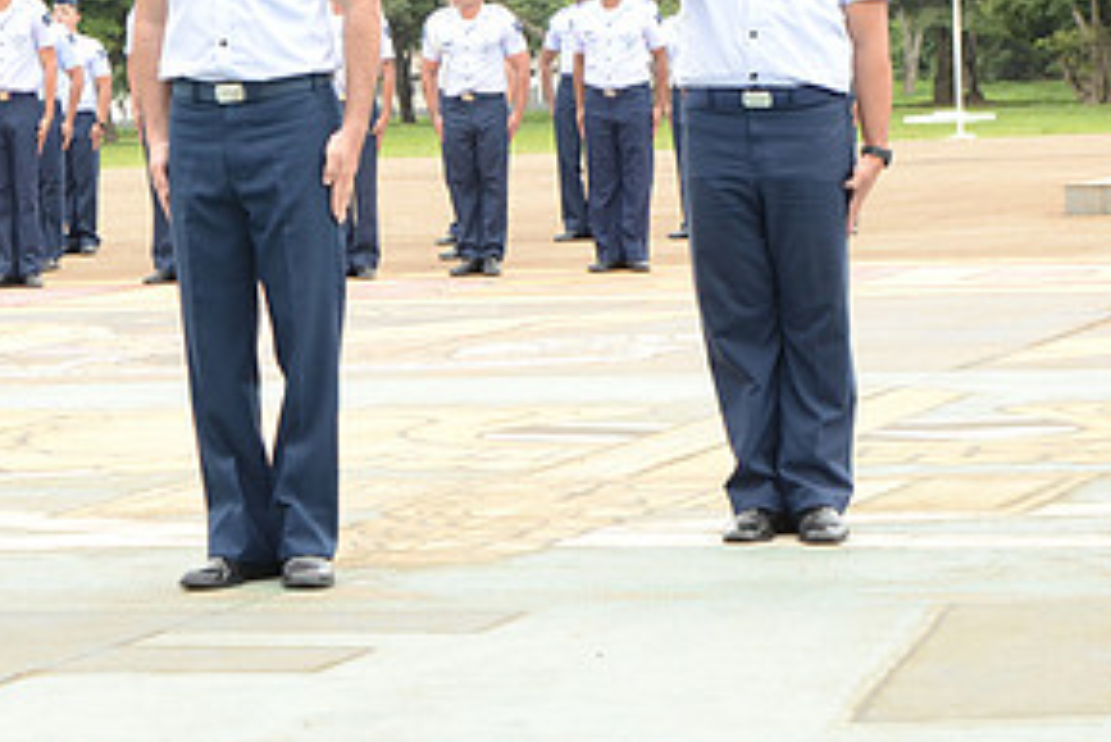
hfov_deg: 13.6
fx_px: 4631
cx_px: 281
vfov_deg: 9.1
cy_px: 88
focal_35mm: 150
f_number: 6.3
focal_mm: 50
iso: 320
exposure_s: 1/250
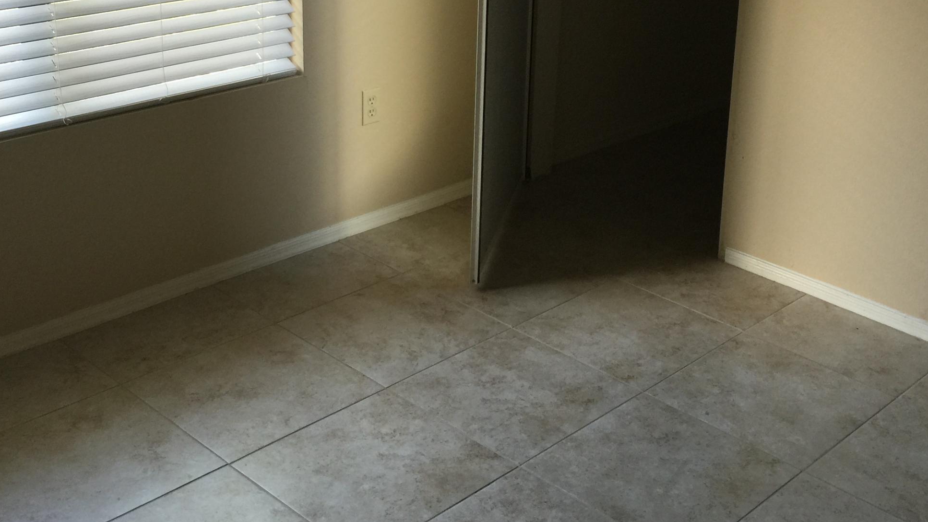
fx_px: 1206
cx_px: 532
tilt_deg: -15.8
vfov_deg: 23.9
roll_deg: -3.5
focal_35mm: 49
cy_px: 77
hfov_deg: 42.0
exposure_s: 1/40
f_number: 2.2
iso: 32
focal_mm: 4.15
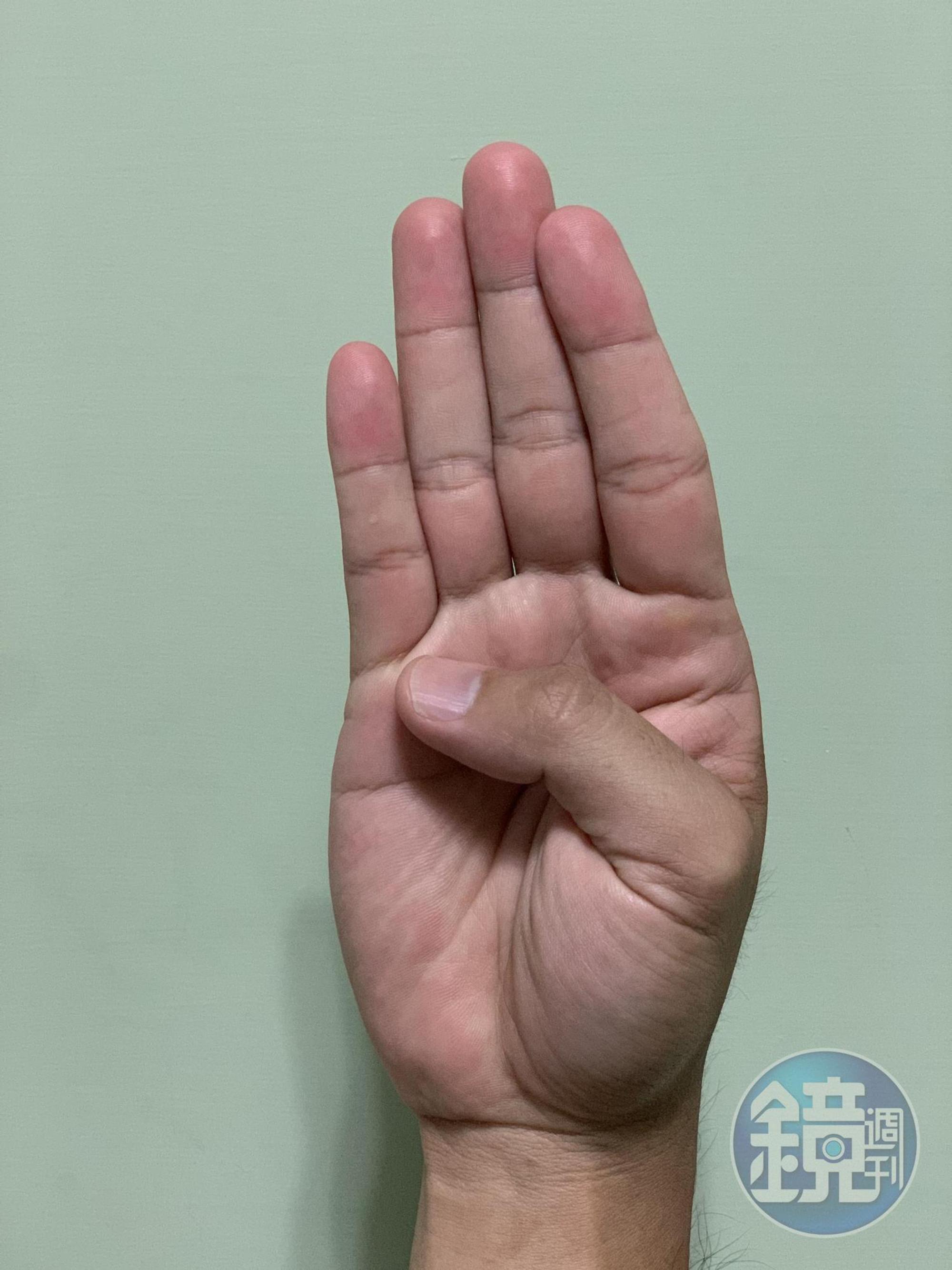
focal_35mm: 52
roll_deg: -0.8
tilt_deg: -6.6
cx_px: 476
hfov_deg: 28.0
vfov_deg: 36.8
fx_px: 1907
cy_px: 635
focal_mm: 6
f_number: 2.4
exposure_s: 1/60
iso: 250
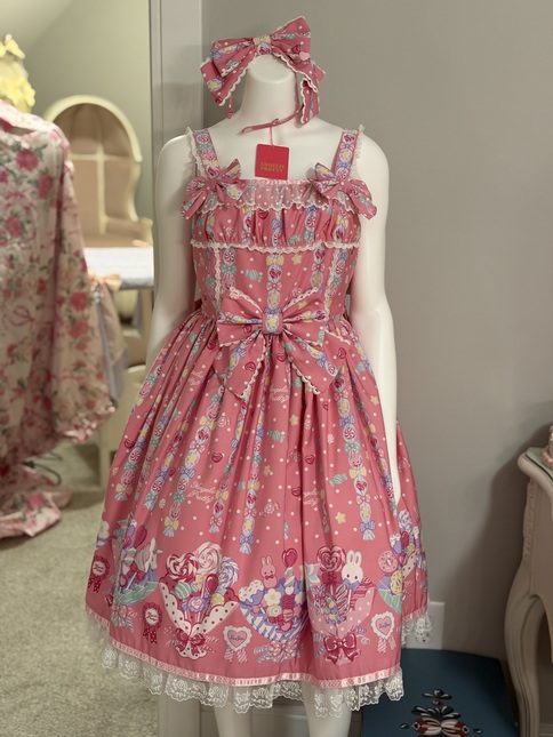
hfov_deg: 30.3
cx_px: 276
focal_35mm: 48
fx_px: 1022
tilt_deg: -15.8
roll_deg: -2.8
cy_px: 368
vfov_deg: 39.7
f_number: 1.78
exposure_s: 1/60
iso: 250
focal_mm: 6.76
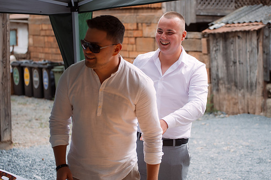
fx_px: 595
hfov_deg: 25.6
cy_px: 78
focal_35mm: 79
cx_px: 153
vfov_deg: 17.2
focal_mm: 70
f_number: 4
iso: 200
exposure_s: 1/400
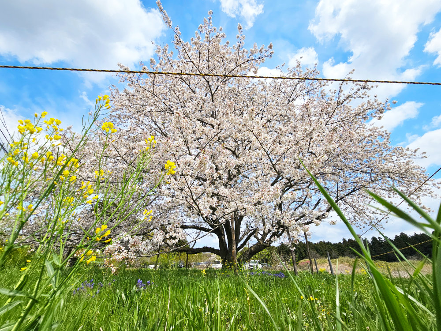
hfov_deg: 106.2
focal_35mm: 13
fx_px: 166
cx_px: 220
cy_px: 166
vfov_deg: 89.9
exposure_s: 1/4860
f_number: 2.2
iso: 50
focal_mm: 2.2
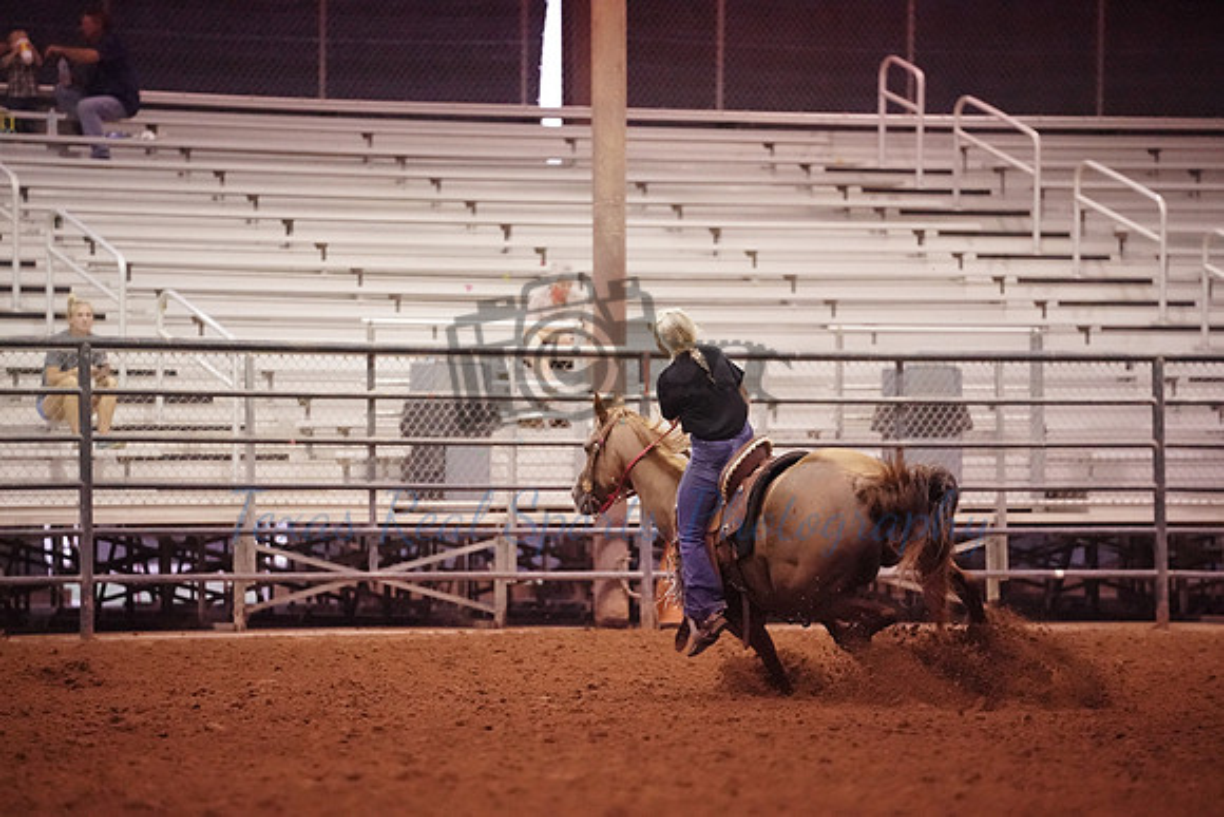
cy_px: 408
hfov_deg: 10.3
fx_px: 6801
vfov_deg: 6.9
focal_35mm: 200
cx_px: 612
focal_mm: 200
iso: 25600
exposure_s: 1/800
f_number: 2.8
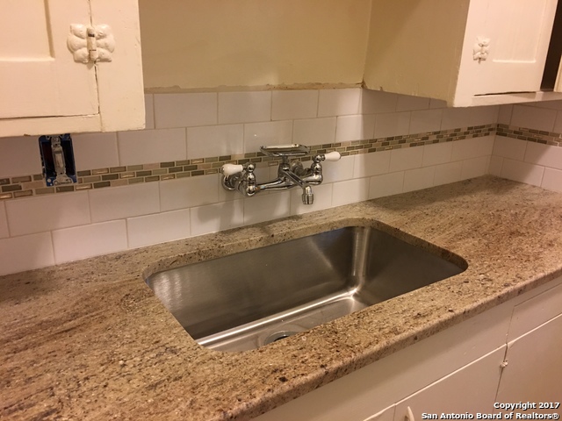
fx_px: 471
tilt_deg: -19.2
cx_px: 281
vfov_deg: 48.2
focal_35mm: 29
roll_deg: -1.4
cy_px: 210
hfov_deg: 61.7
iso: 80
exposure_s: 1/10
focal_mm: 4.15
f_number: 2.2
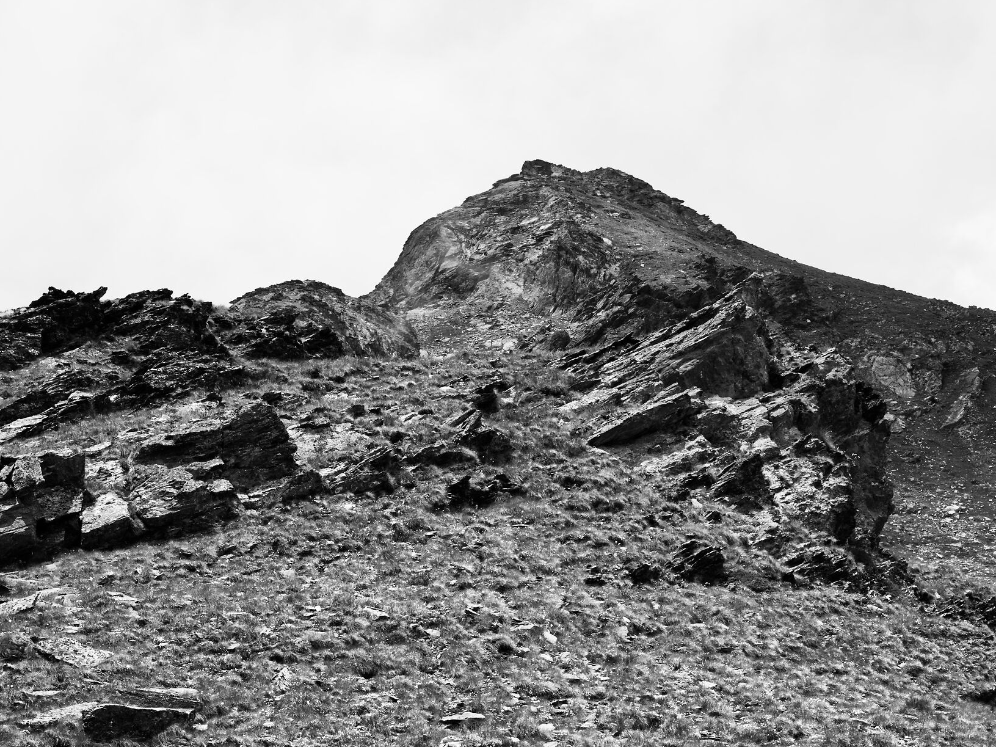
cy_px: 362
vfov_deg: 17.4
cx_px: 400
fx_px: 2446
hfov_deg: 23.0
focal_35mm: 85
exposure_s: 1/200
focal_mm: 60
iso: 64
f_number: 13
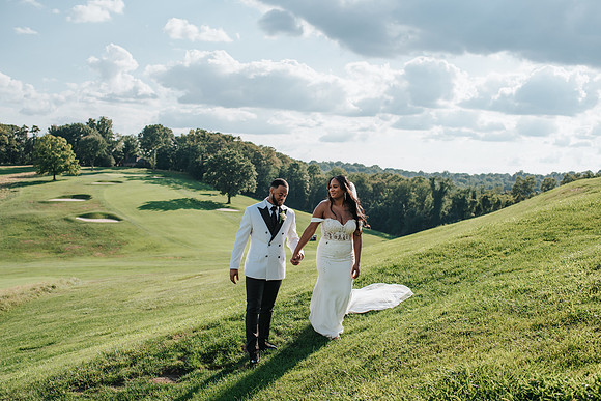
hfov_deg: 49.1
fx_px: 658
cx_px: 296
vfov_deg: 33.9
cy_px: 221
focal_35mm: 39
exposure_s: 1/1250
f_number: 3.2
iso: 100
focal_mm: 35
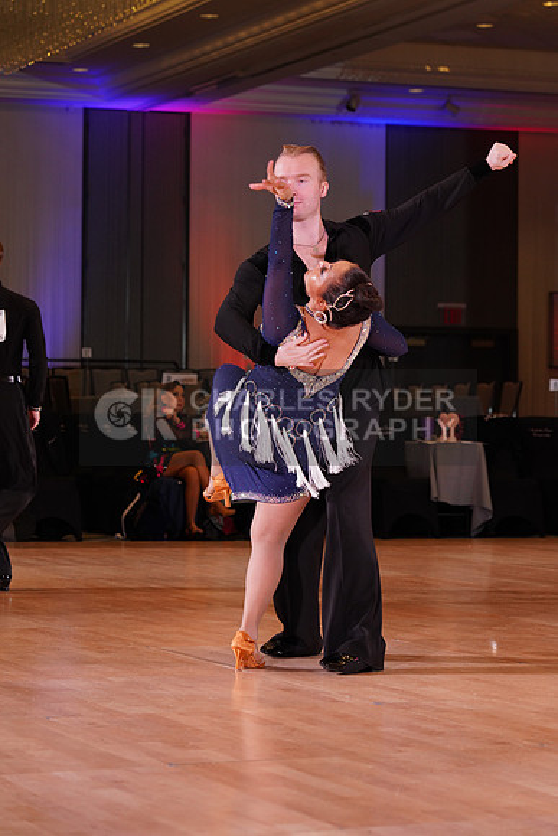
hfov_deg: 13.0
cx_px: 279
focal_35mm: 105
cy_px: 418
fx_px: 2440
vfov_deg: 19.5
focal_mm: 105
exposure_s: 1/160
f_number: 5.6
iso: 1600
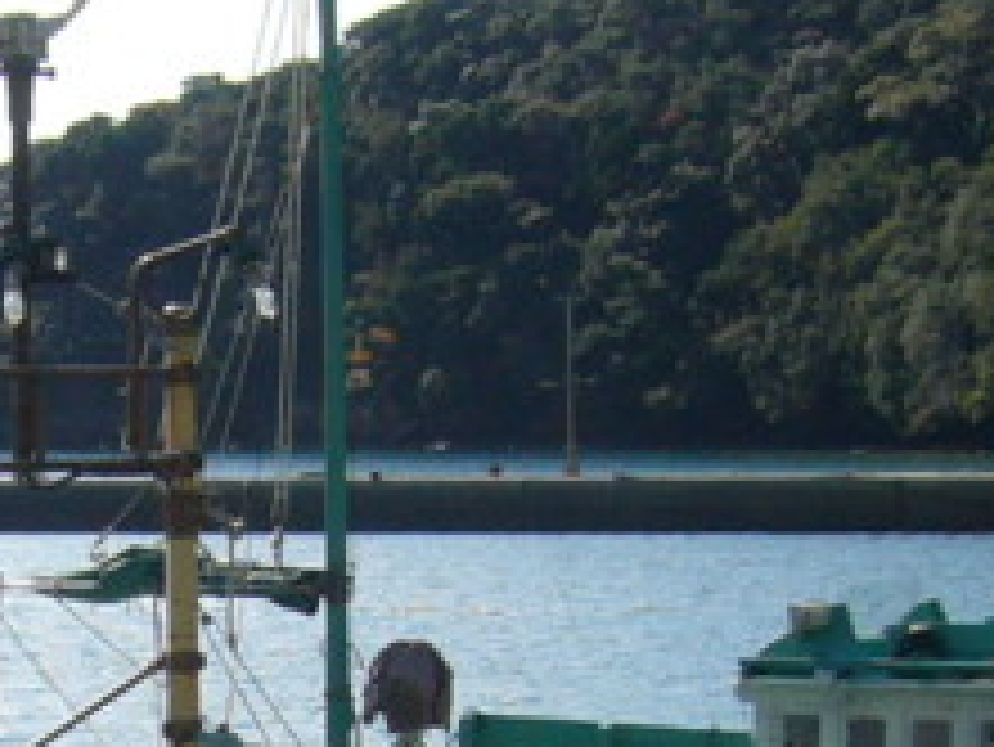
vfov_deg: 9.3
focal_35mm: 159
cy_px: 716
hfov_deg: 12.3
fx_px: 4568
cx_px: 54
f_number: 5.6
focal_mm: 5.8
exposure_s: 1/400
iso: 80
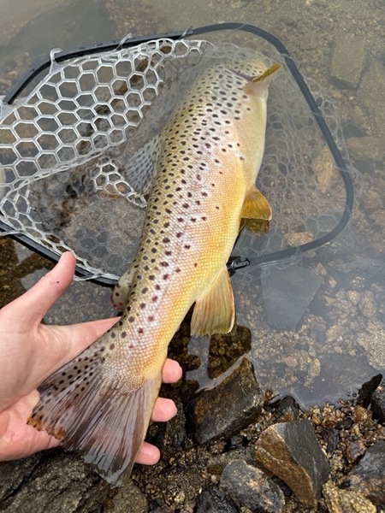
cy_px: 256
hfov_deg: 56.8
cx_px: 192
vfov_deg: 71.6
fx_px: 356
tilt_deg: -74.2
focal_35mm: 24
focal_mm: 6.76
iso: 64
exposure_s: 1/169
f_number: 1.78
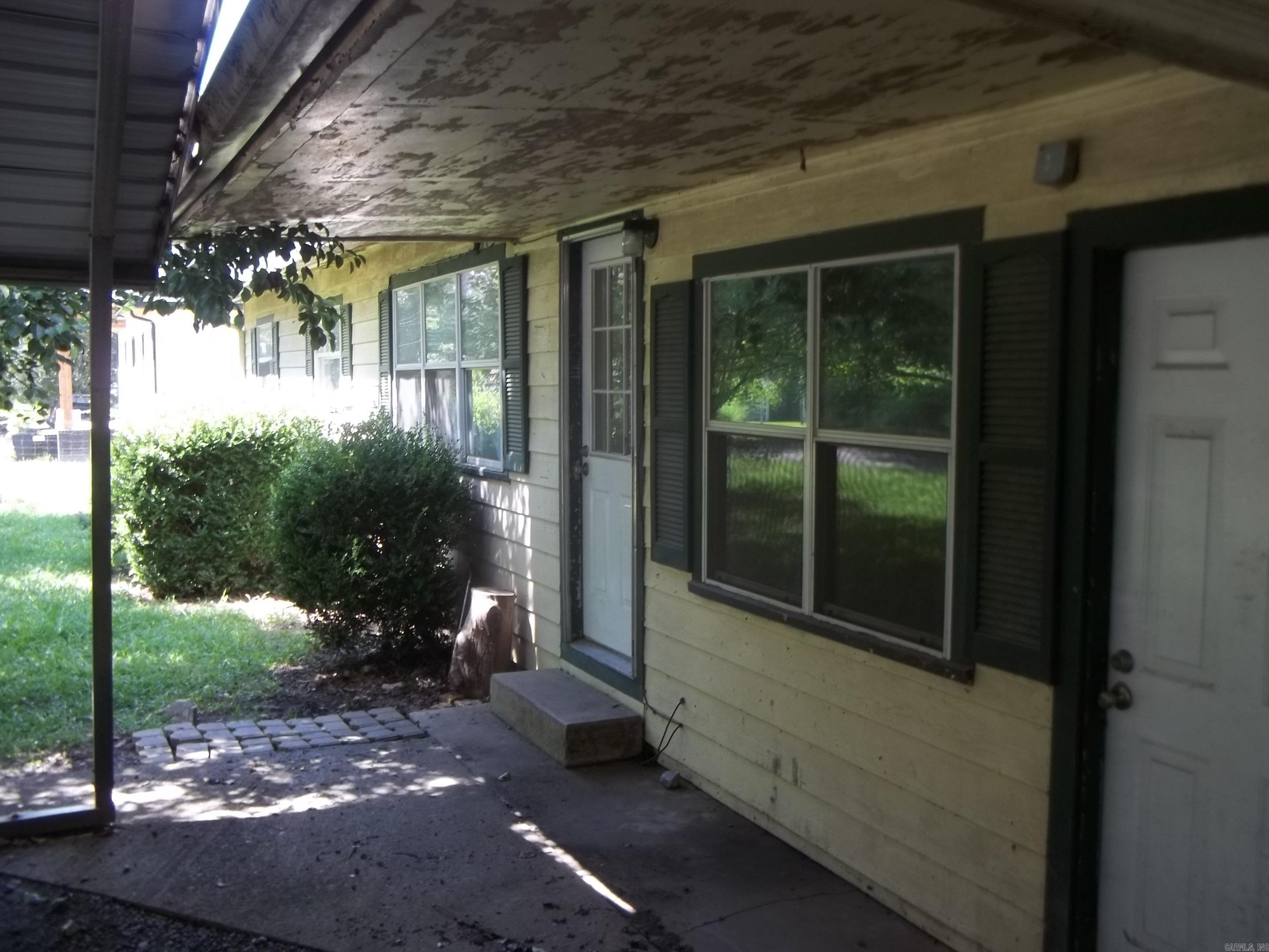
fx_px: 1210
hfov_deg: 55.4
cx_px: 634
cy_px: 476
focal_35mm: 33
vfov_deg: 42.9
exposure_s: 1/40
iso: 64
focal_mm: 5.9
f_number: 3.3
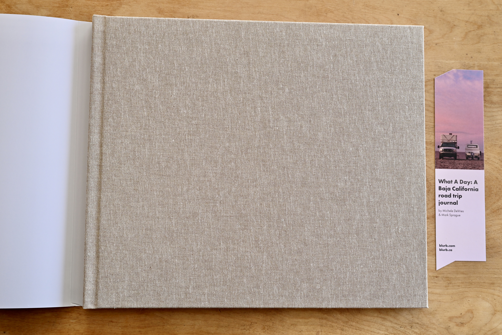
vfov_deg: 33.4
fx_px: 558
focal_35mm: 40
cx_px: 251
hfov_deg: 48.5
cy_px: 168
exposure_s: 1/125
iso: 720
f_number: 5.6
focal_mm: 40
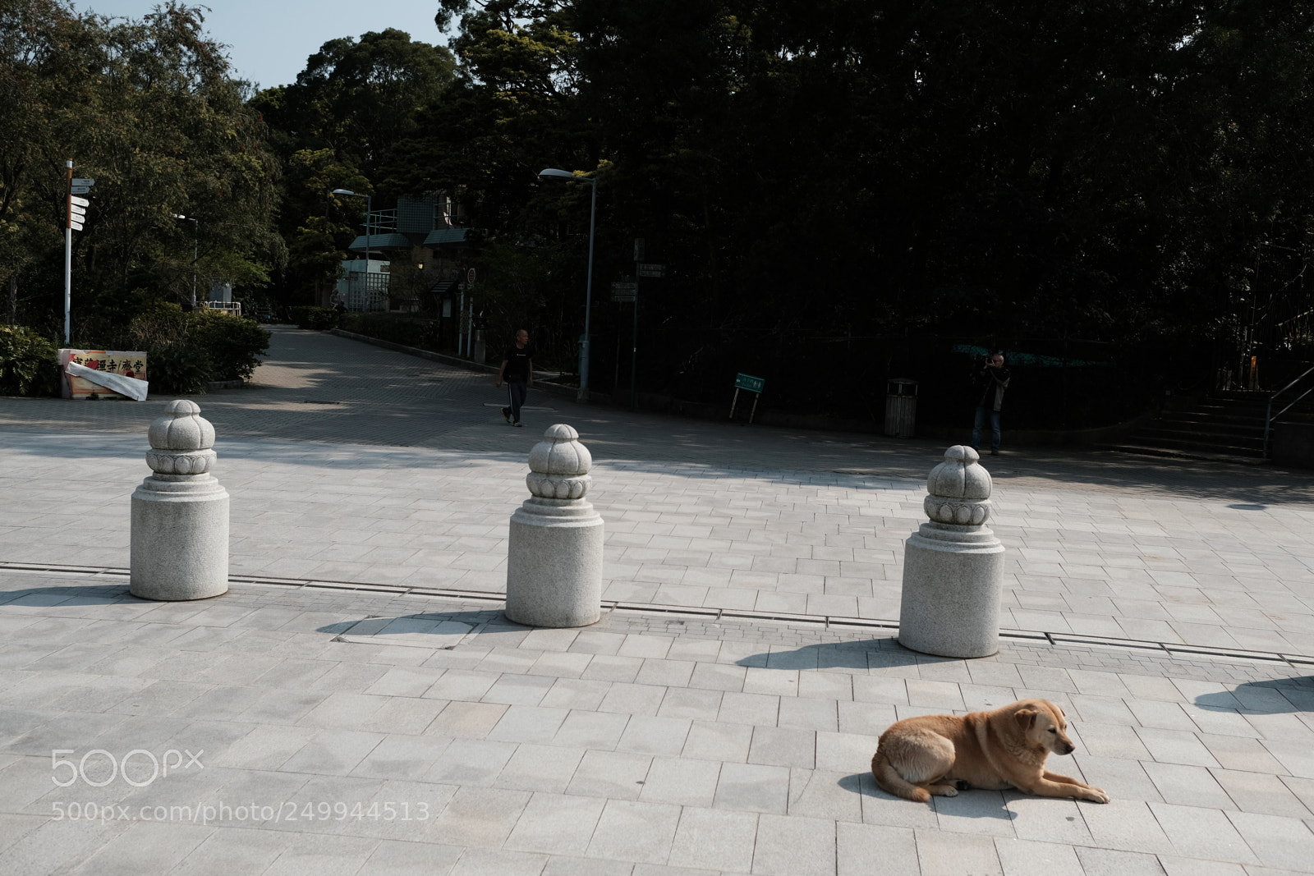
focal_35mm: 35
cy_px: 438
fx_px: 1278
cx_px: 657
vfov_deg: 37.9
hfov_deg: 54.4
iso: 200
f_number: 4
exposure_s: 1/2000
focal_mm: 23
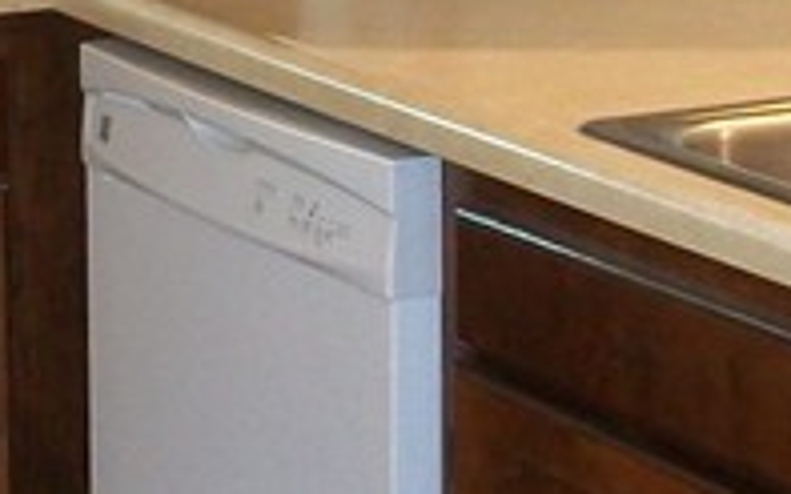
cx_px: -24
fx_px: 3793
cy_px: -197
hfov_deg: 11.8
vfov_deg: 7.3
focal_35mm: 176
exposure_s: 1/30
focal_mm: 5.7
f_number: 2.9
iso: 160
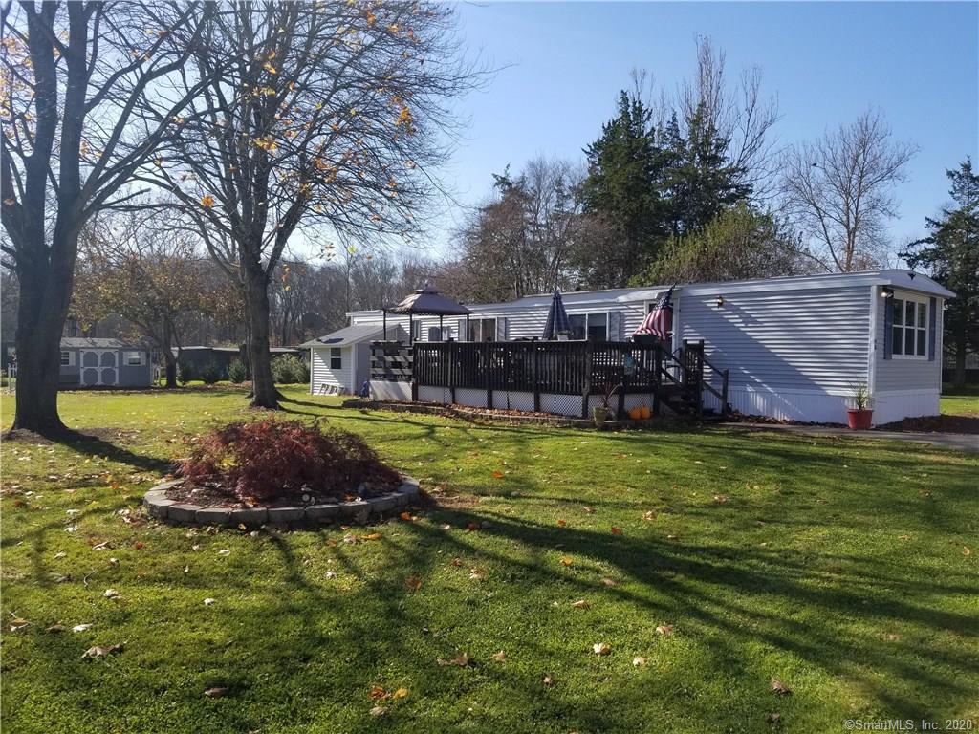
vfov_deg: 53.1
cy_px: 367
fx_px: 735
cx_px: 490
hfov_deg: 67.3
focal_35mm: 26
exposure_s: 1/2064
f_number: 1.7
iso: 50
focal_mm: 4.3
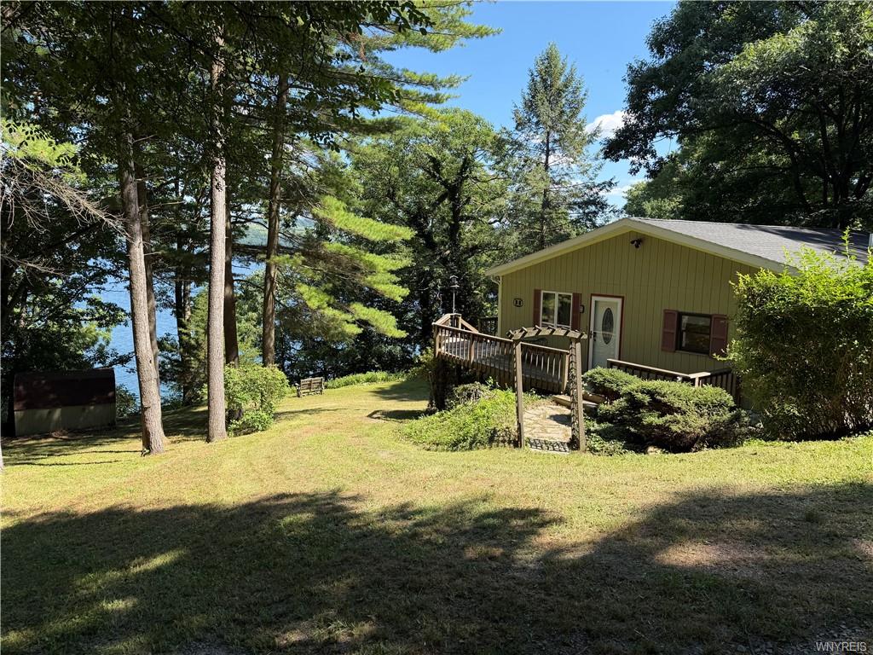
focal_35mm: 24
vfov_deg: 56.8
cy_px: 328
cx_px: 436
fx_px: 605
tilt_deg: -8.4
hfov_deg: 71.6
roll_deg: -0.9
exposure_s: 1/1271
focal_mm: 6.76
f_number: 1.78
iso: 80
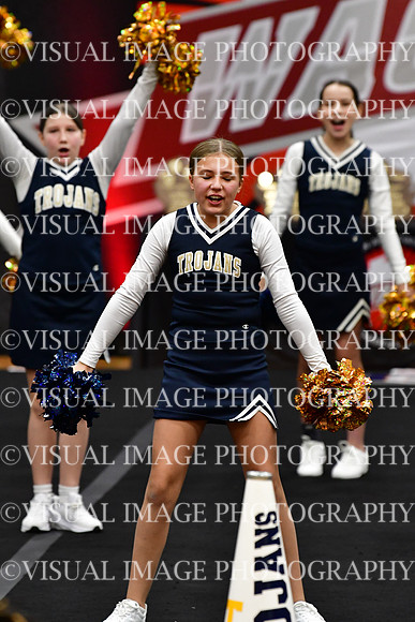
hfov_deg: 4.6
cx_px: 208
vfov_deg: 6.9
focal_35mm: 300
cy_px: 311
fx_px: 5184
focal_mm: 200
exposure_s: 1/500
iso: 4000
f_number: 3.5
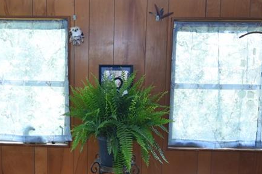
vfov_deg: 32.8
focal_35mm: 41
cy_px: 111
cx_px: 102
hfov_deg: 47.5
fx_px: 295
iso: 400
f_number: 4
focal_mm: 11.5
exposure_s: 1/60
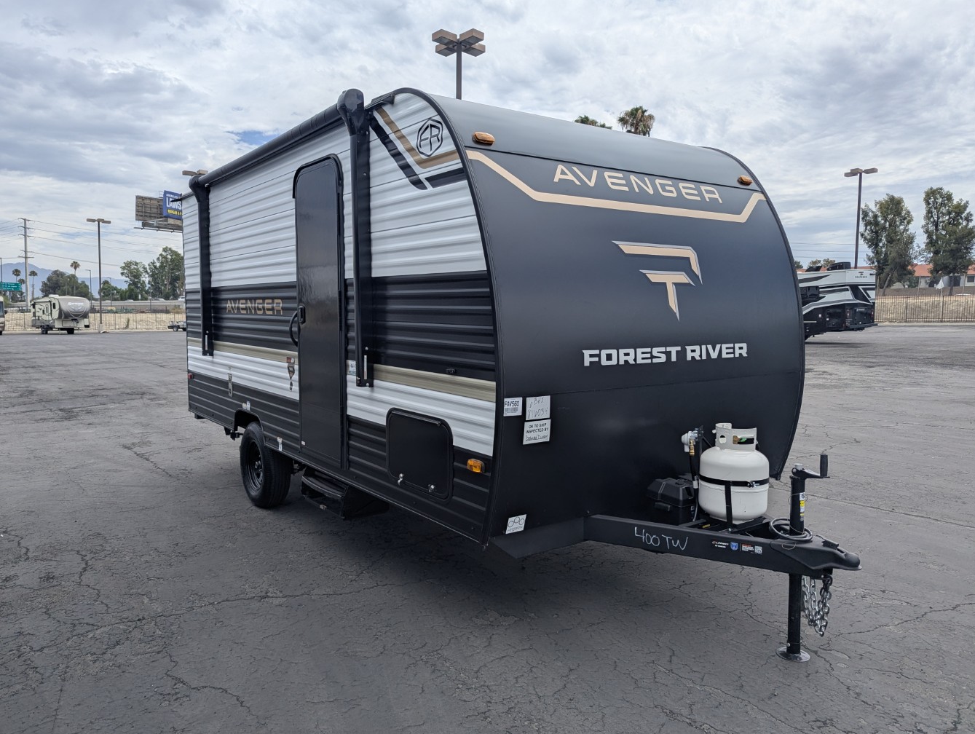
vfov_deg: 55.0
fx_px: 705
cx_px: 473
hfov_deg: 69.3
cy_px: 370
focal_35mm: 25
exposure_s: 1/3145
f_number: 1.85
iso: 48
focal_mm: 6.81
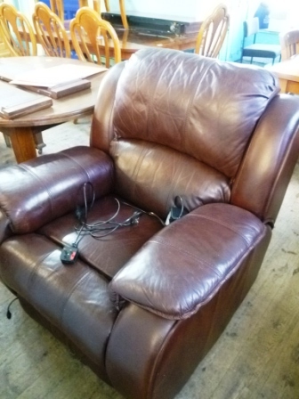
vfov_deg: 63.4
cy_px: 200
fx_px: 322
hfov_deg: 49.7
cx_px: 150
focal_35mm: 28
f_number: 2.8
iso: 800
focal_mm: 5
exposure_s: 1/15
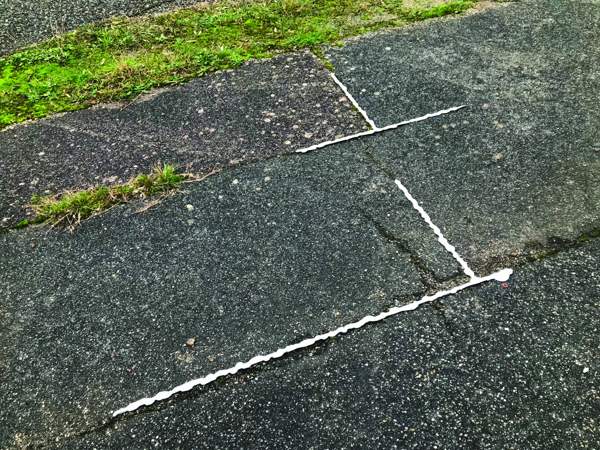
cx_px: 300
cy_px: 225
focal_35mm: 28
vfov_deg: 49.7
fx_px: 485
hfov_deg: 63.4
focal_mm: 3.99
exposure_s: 1/100
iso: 40
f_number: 1.8
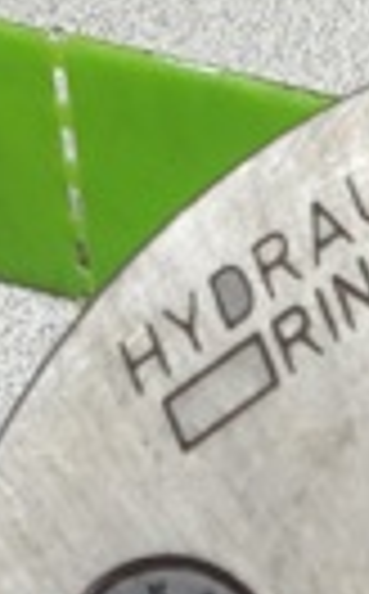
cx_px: 680
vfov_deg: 14.6
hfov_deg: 9.3
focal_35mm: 134
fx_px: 2166
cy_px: 871
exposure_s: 1/100
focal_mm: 4.32
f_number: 2.4
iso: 100
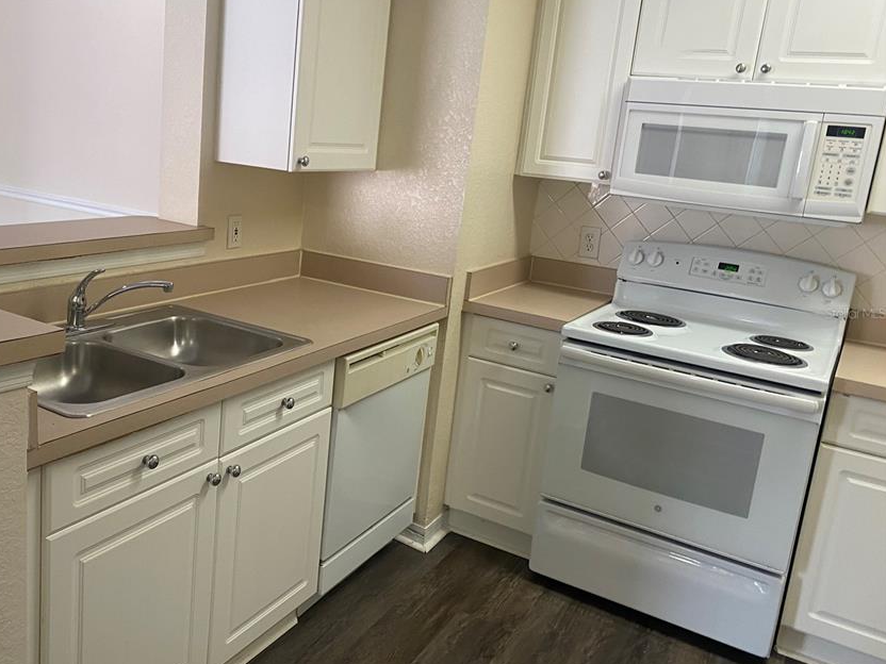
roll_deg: -4.0
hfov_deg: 56.3
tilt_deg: -14.0
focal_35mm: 32
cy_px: 313
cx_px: 344
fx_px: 819
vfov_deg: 44.1
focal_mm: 4.25
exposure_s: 1/60
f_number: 1.8
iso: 80
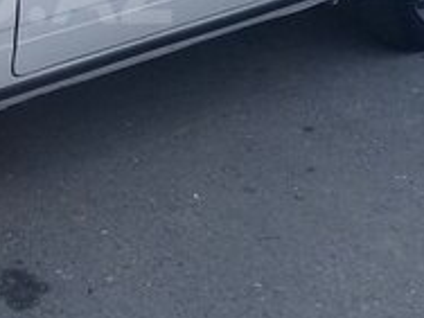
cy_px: -10
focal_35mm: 109
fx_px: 1335
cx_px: -59
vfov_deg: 13.4
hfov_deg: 17.4
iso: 50
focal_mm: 3.3
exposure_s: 1/213
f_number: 2.2
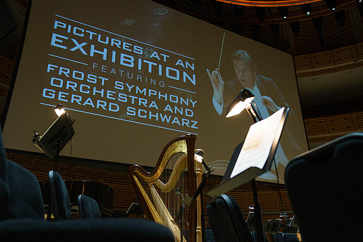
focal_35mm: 31
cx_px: 182
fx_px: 313
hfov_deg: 60.3
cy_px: 121
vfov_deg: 42.3
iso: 2500
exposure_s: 1/200
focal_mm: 31
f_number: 4
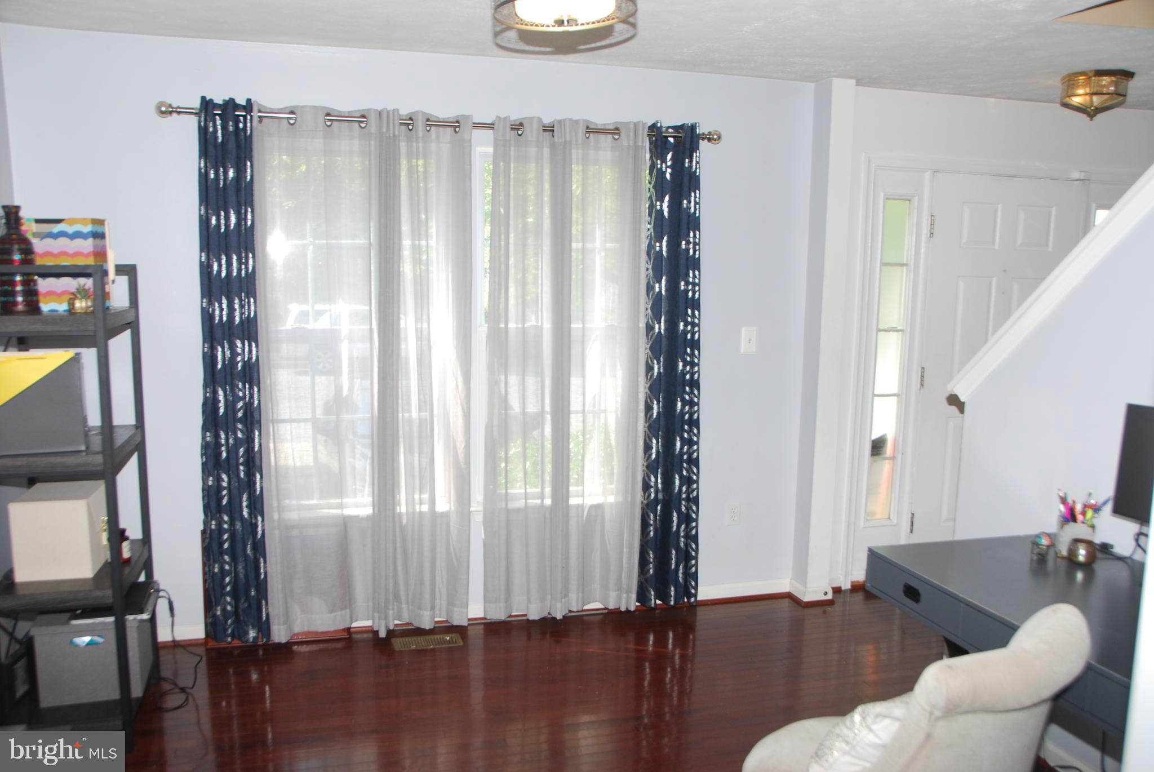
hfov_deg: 61.9
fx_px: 963
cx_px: 577
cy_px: 386
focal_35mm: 30
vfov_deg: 43.7
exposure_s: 1/80
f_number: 4.5
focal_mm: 20
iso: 200
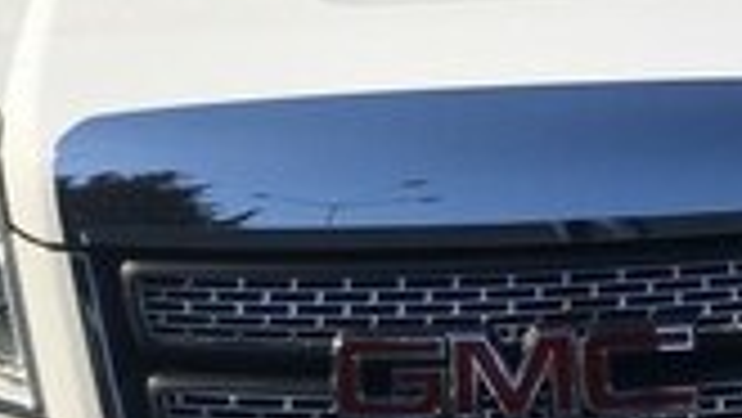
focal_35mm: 95
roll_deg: +2.7
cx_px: 472
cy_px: -414
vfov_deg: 11.5
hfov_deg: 22.4
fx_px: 1870
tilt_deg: -5.0
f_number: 2.2
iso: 25
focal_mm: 4.15
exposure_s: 1/1972
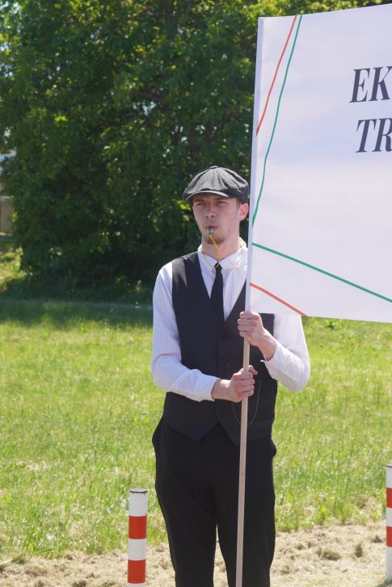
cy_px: 298
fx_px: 1610
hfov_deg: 13.9
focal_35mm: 99
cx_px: 260
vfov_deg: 20.7
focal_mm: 48.3
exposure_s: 1/200
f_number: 5.6
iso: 100
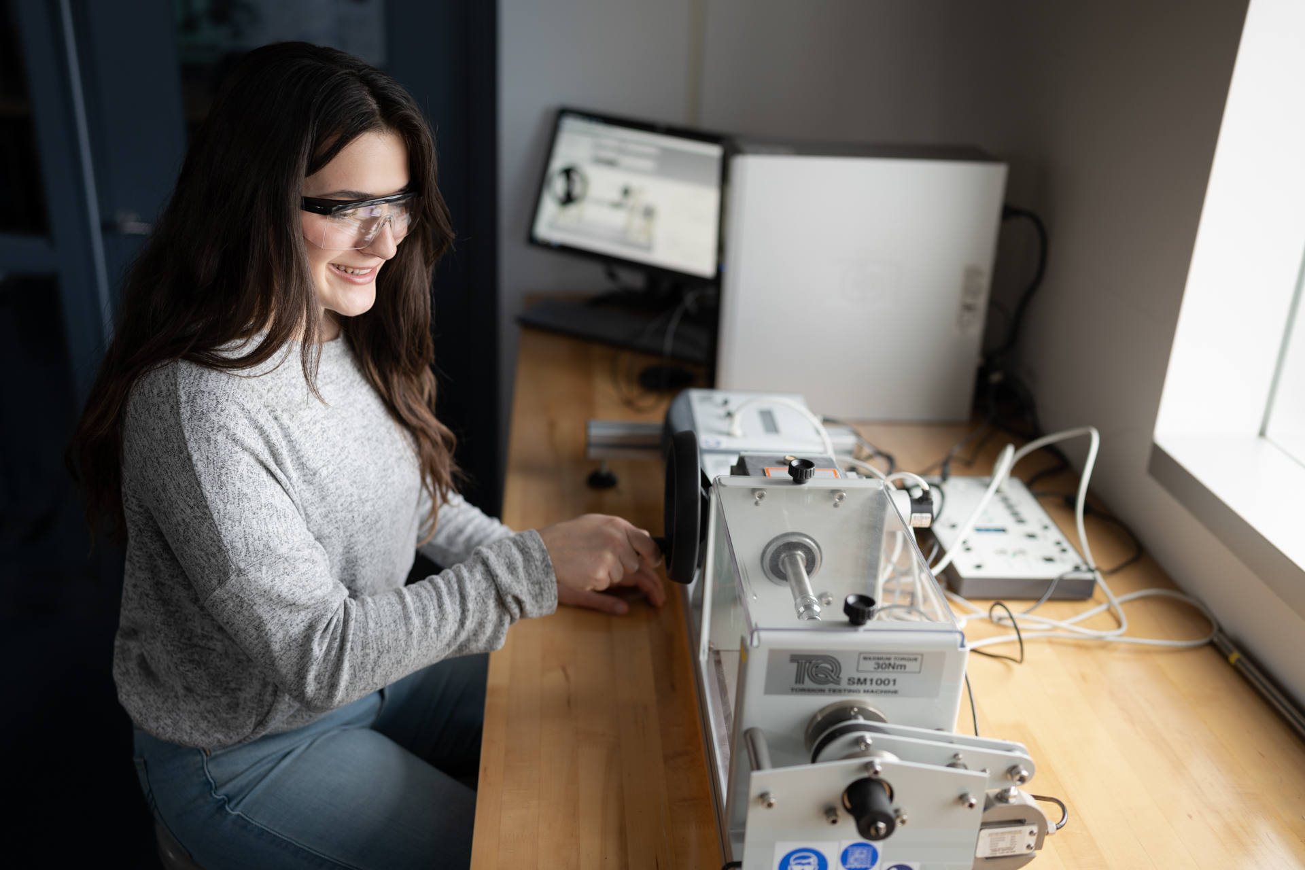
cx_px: 652
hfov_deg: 54.4
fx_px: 1269
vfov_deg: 37.9
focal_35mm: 35
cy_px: 435
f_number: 1.8
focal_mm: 35
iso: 160
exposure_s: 1/125
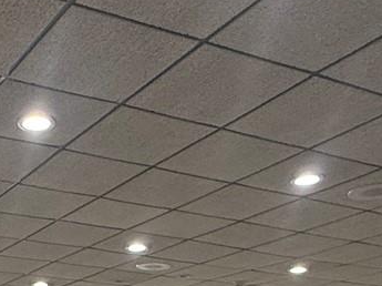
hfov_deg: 28.6
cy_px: 494
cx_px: 30
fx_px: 717
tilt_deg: -5.6
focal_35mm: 65
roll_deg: -0.9
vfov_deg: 18.4
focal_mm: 2.22
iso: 250
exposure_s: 1/120
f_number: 2.2
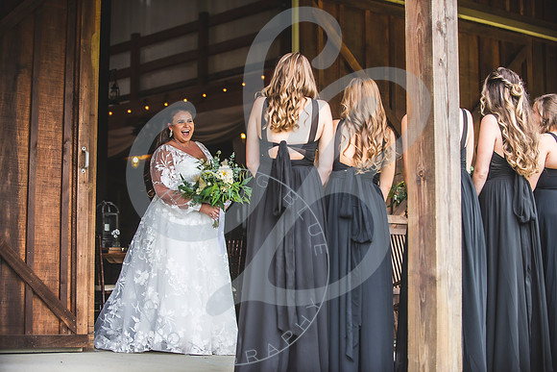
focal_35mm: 78
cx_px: 278
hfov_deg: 25.9
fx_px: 1213
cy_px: 186
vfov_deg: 17.4
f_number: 2.8
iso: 250
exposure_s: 1/320
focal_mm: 78
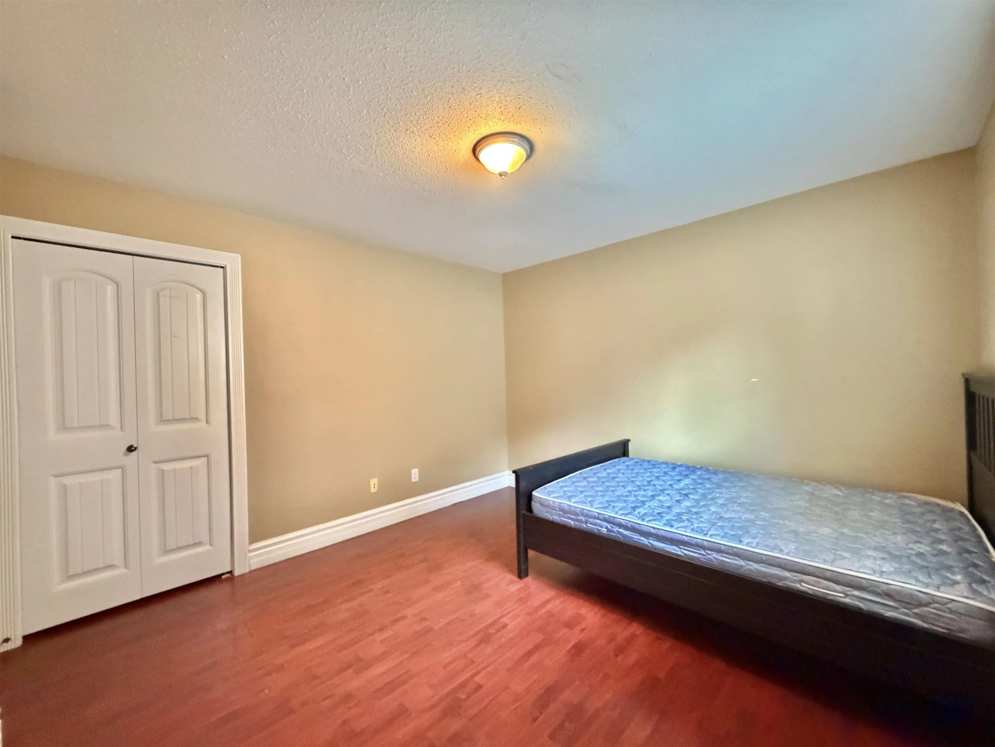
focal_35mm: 14
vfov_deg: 85.7
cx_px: 498
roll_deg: +1.7
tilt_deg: -0.1
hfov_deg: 102.1
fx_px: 402
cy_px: 374
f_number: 2.2
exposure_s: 1/30
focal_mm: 2.22
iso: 2000
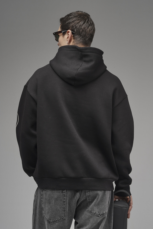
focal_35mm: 75
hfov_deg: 18.2
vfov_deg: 27.0
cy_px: 114
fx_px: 478
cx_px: 76
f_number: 7.1
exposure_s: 1/125
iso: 64
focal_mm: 50
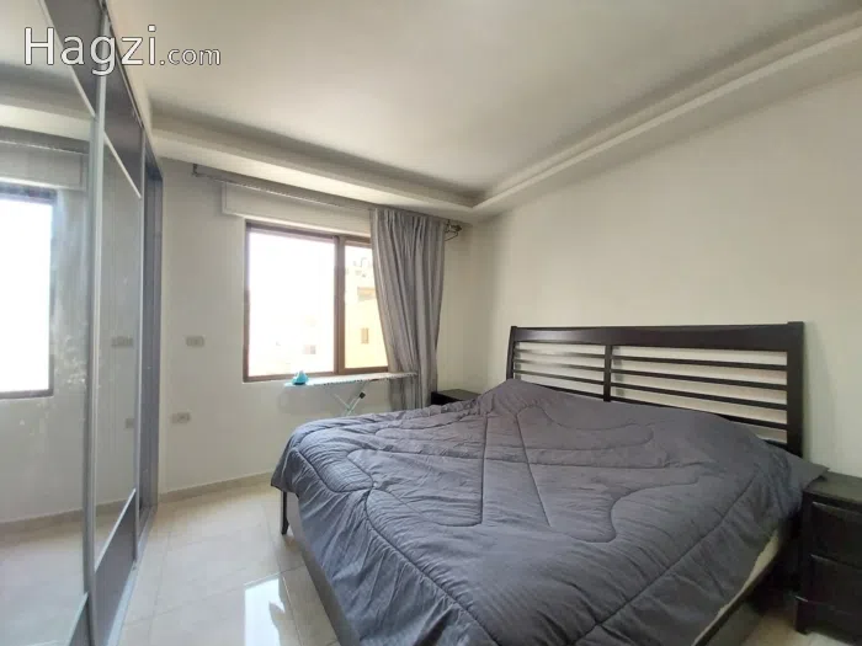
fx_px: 324
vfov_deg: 89.9
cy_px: 323
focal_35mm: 13
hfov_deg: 106.2
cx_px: 431
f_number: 2.2
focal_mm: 1.3
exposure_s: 1/50
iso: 125
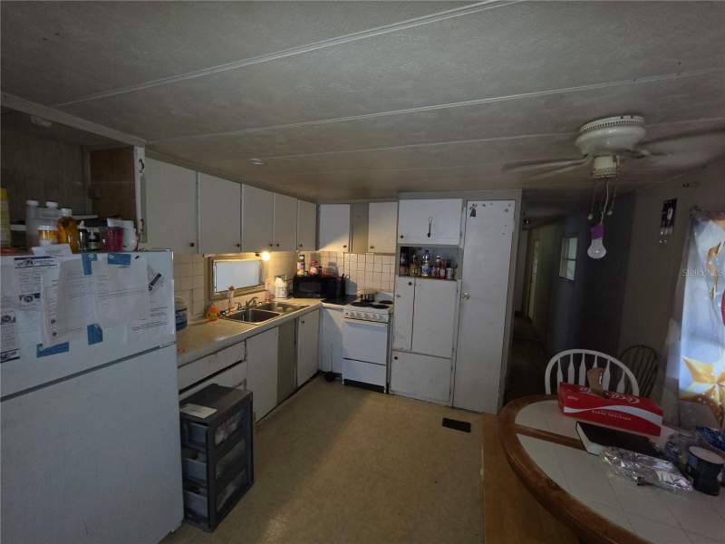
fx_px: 272
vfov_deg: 89.9
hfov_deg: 106.2
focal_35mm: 13
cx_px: 362
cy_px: 272
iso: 200
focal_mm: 2.2
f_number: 1.9
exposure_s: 1/60
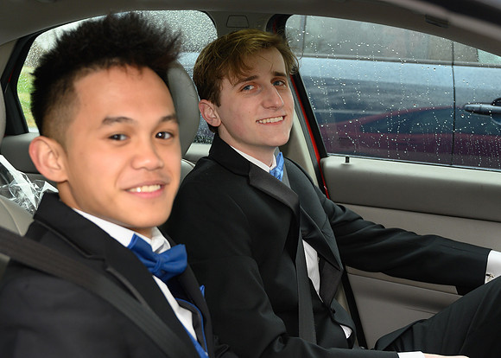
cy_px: 116
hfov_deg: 33.7
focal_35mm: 58
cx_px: 267
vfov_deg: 24.2
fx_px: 828
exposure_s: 1/80
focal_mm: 37
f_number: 4.5
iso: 400
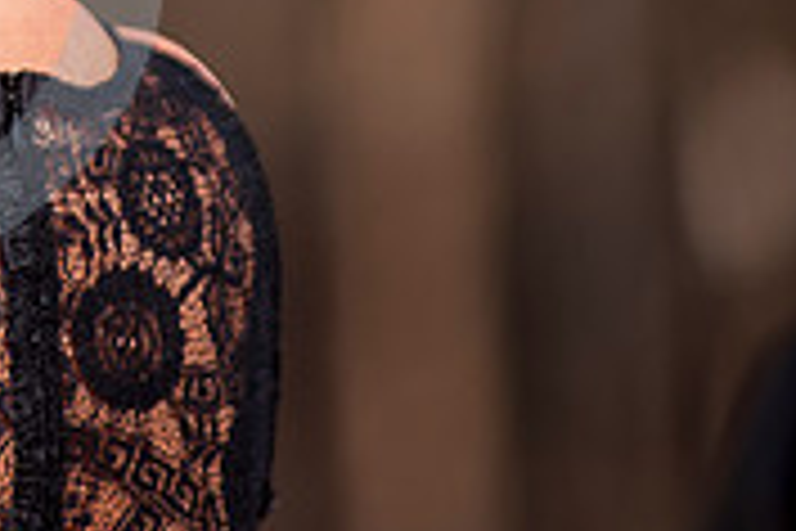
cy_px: -236
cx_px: -364
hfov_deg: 3.1
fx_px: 14526
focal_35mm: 657
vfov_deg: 2.1
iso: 100
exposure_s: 1/2000
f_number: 2.8
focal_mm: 200
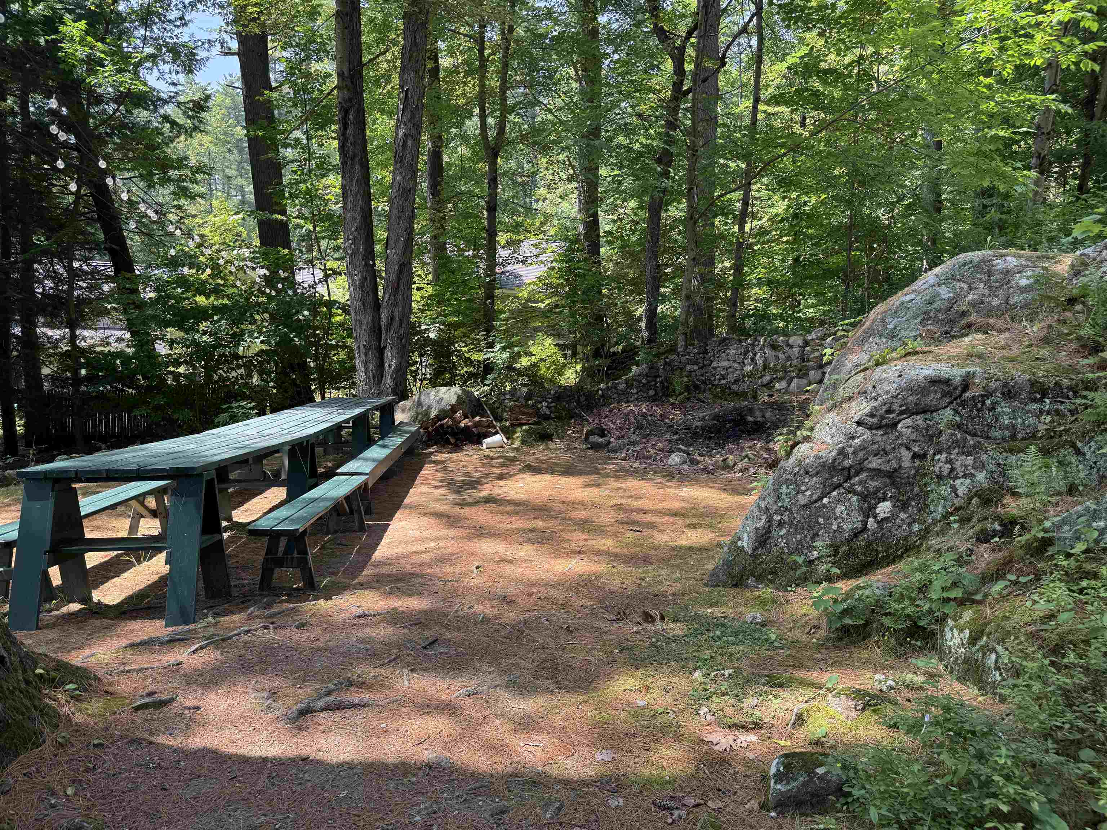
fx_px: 768
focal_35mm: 24
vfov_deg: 56.8
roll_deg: -2.6
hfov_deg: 71.6
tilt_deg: -4.5
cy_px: 415
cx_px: 554
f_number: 1.78
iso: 80
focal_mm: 6.76
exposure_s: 1/454
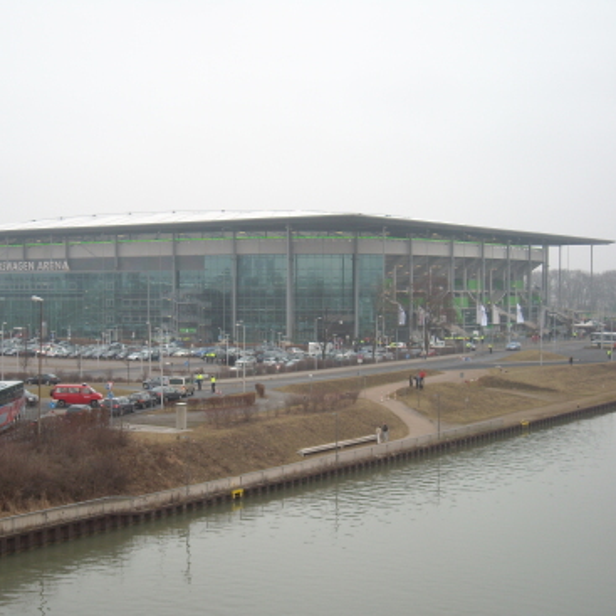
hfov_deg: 28.9
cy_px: 305
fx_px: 1188
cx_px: 205
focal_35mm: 59
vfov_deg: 29.1
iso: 64
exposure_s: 1/239
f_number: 3.2
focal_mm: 7.92
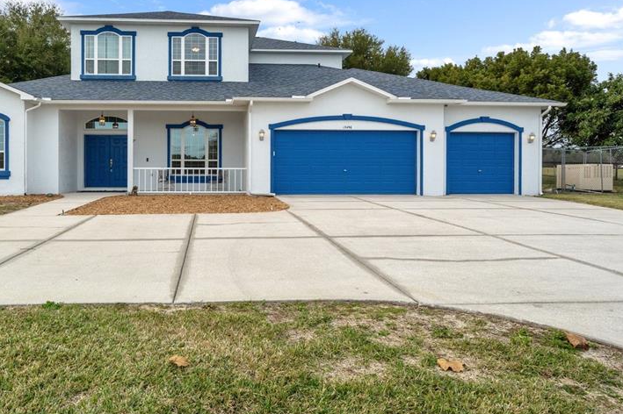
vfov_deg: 49.4
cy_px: 188
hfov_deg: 68.5
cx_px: 238
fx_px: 450
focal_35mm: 26
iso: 640
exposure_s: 1/320
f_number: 8
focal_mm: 18
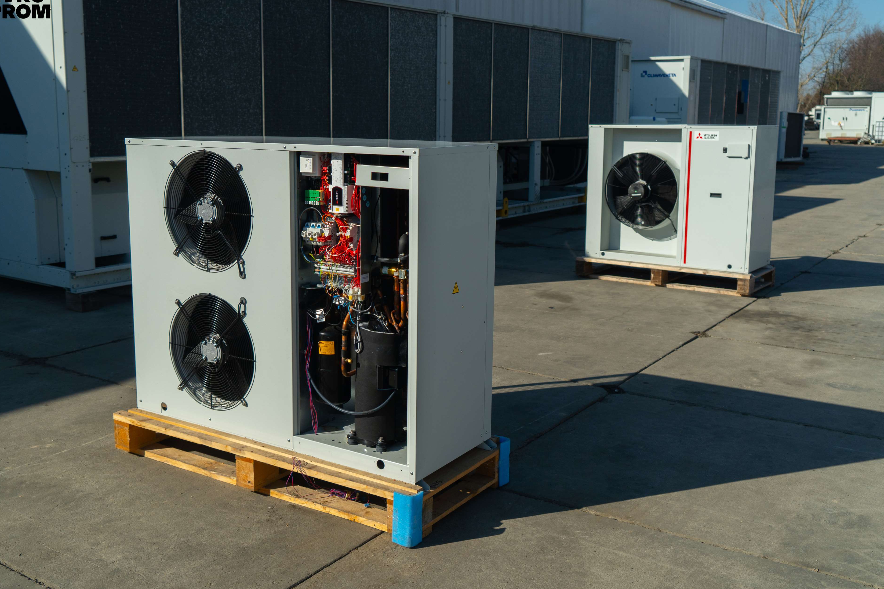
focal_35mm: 35
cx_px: 406
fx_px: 859
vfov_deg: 37.8
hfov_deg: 54.4
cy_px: 276
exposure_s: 1/1000
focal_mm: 32
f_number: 4
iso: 100
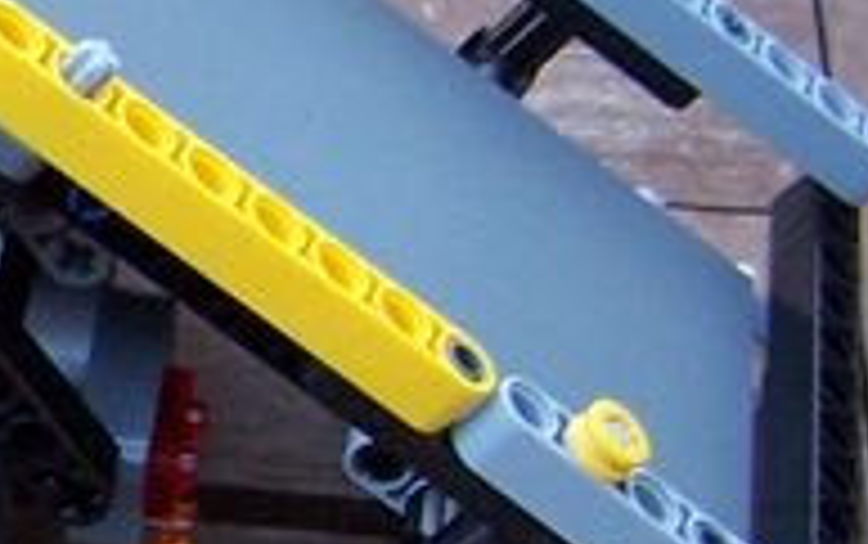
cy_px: 261
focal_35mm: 167
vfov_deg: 7.9
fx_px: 3954
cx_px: -810
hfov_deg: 11.4
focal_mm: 6.3
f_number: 2.8
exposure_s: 1/8
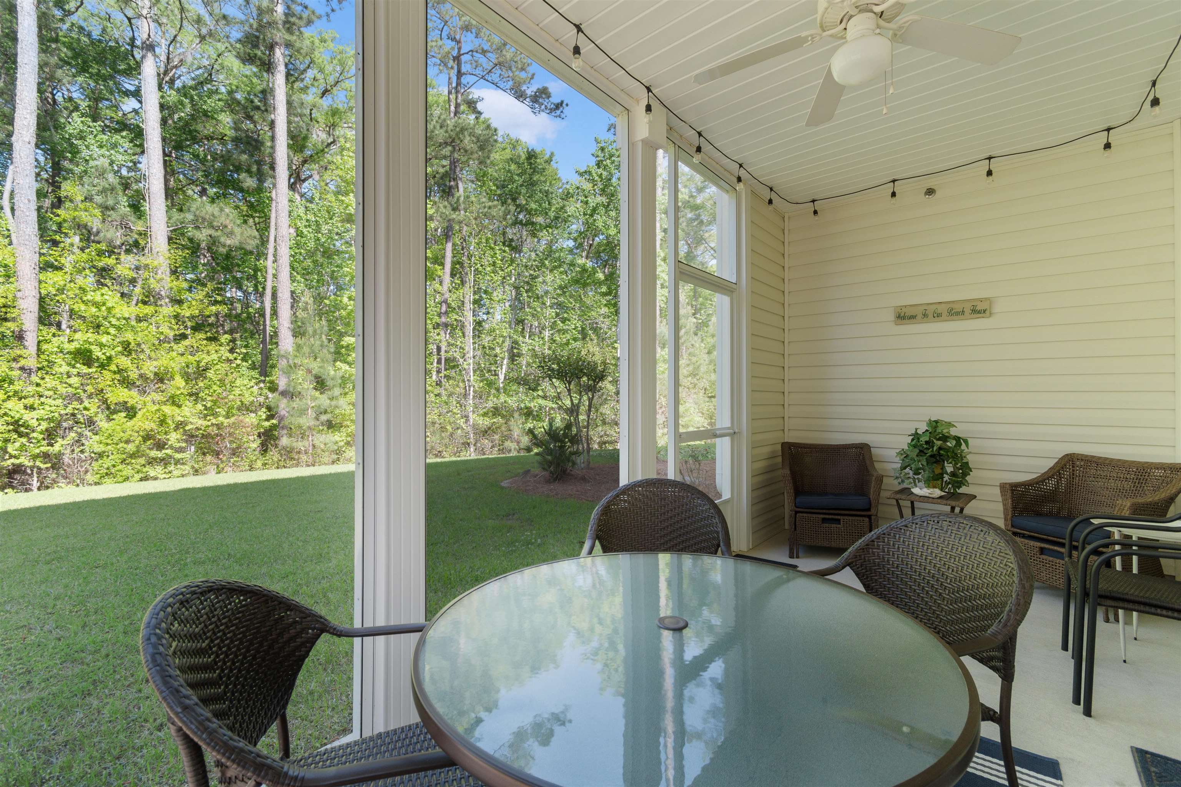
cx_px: 590
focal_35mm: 15
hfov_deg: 100.4
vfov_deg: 77.3
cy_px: 394
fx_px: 492
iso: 100
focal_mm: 10
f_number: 4.5
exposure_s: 1/30
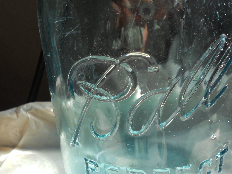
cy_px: 126
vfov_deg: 28.8
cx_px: 142
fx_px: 335
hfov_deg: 38.0
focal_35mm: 50
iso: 80
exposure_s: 1/100
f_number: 3.5
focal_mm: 5.8
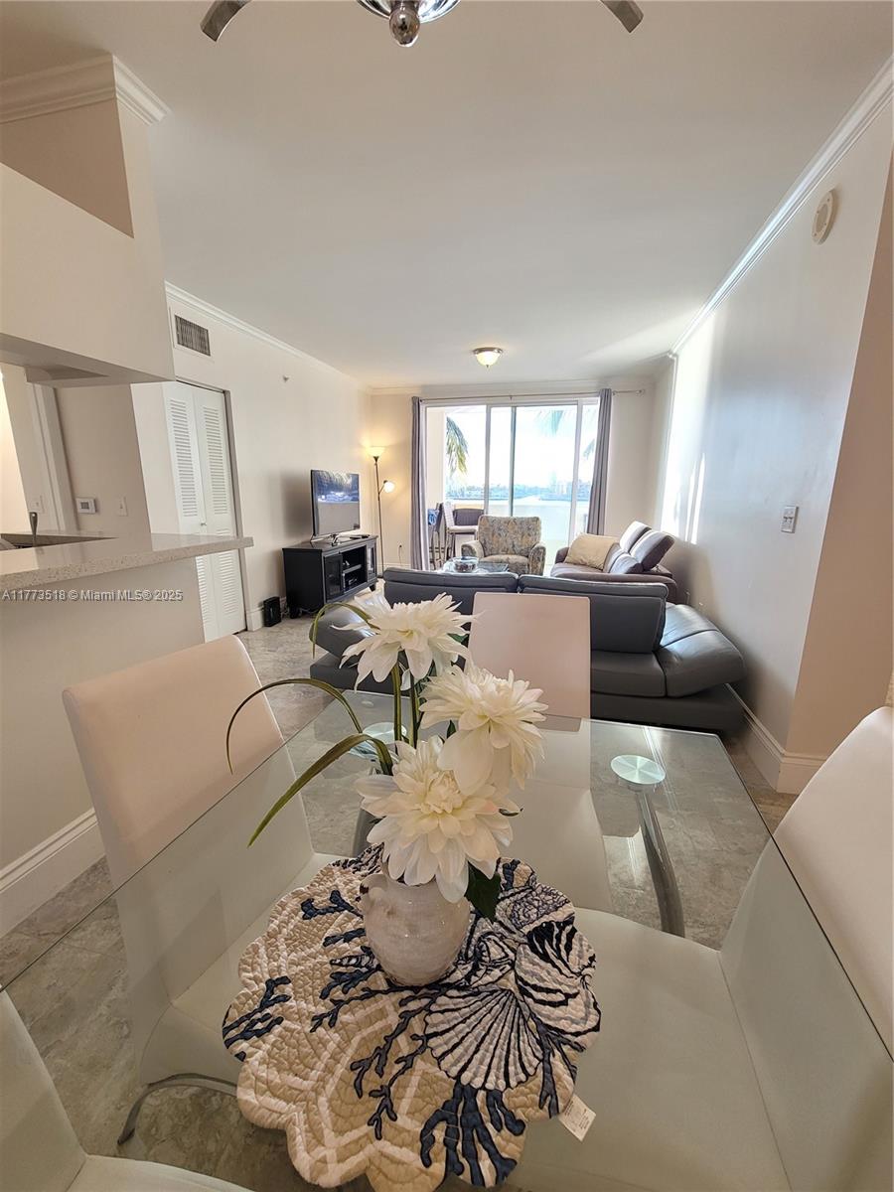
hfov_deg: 89.9
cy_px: 596
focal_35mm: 13
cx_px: 447
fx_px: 448
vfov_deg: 106.2
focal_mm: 2.2
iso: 125
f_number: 2.2
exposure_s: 1/59
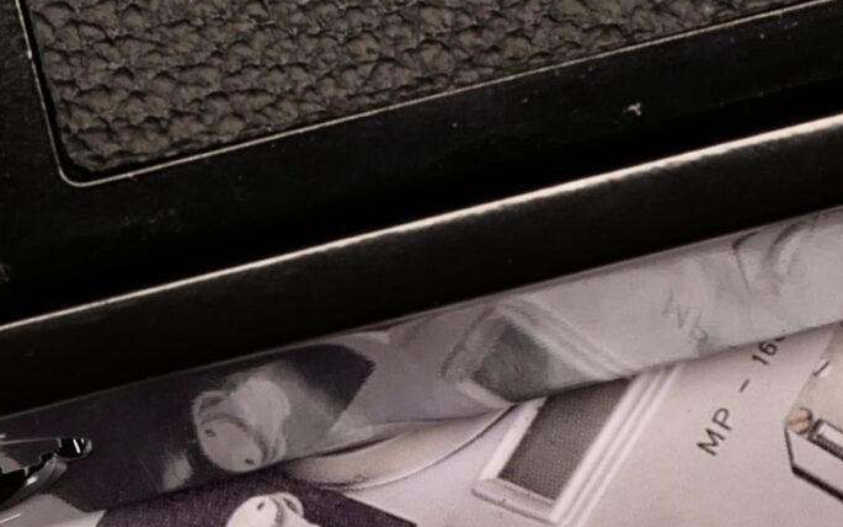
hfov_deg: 3.6
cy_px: -360
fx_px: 13301
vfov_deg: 2.3
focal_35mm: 579
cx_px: 562
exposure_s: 1/100
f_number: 8
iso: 640
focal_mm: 100
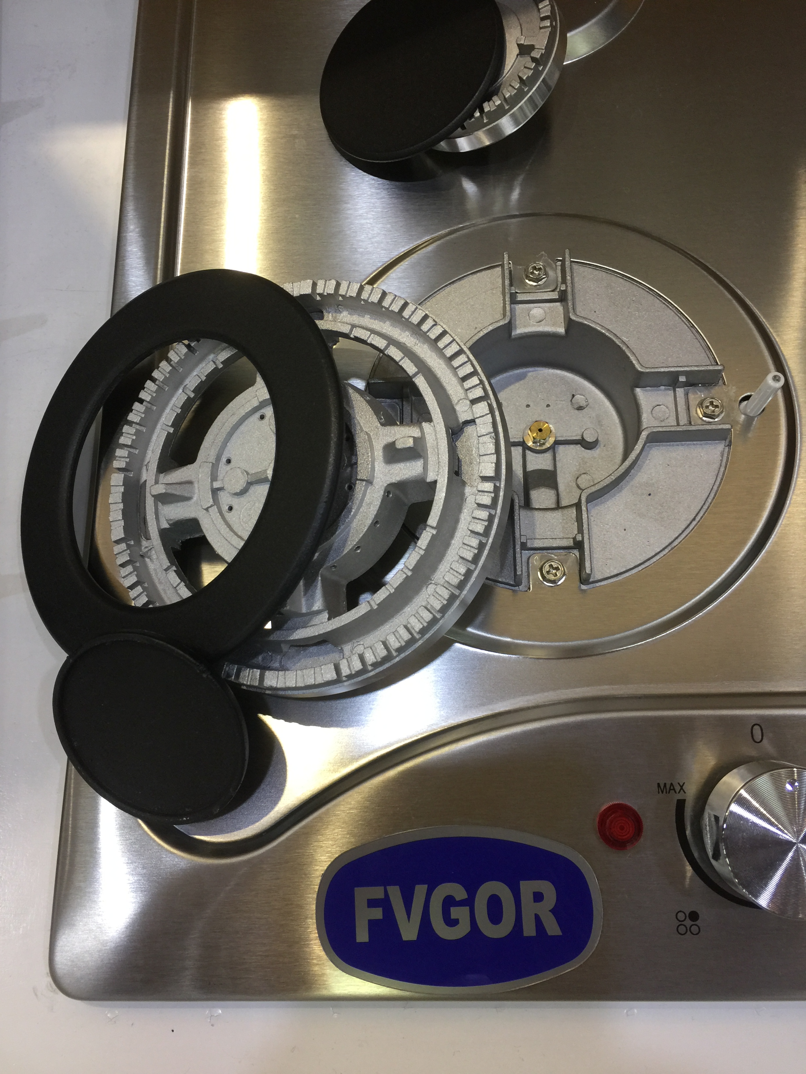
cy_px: 537
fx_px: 900
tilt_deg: -72.3
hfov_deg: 48.2
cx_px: 403
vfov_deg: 61.7
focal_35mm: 29
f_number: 2.2
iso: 64
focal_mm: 4.15
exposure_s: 1/33
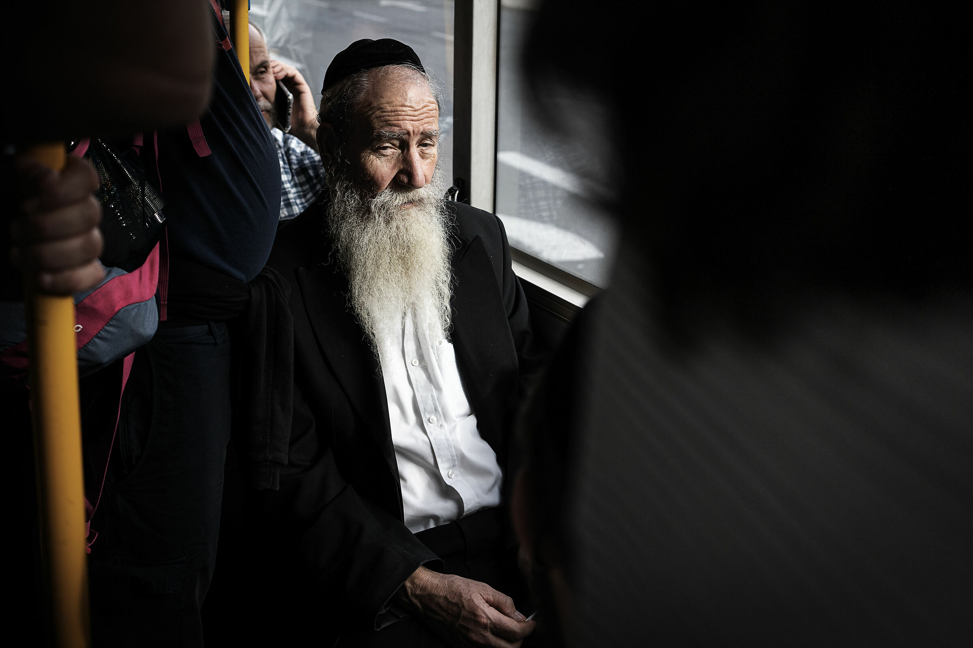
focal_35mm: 35
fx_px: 946
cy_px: 324
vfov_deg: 37.9
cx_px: 486
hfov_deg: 54.4
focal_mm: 35
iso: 250
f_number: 4
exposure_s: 1/800
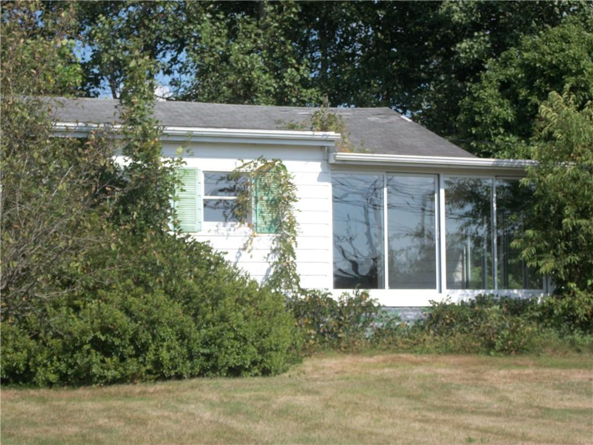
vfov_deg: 15.4
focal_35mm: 96
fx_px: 1645
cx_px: 296
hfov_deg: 20.4
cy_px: 222
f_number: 5.2
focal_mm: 17.1
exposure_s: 1/500
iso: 80
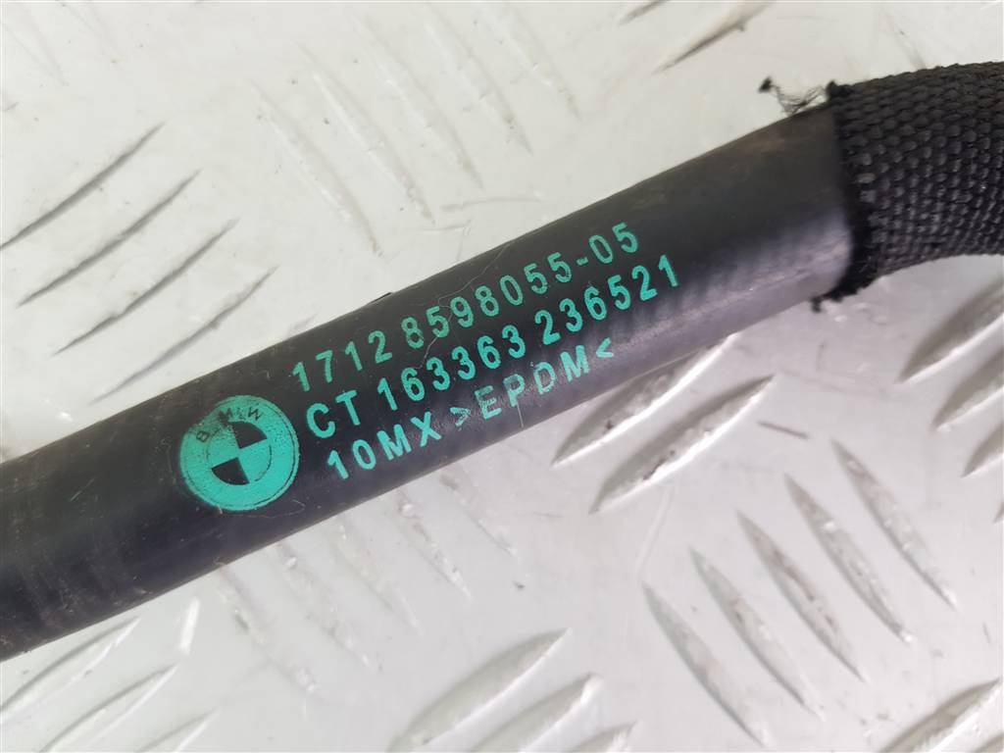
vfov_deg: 53.1
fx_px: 754
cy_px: 376
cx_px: 502
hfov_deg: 67.3
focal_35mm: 26
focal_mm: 4.2
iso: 50
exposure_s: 1/100
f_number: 1.7
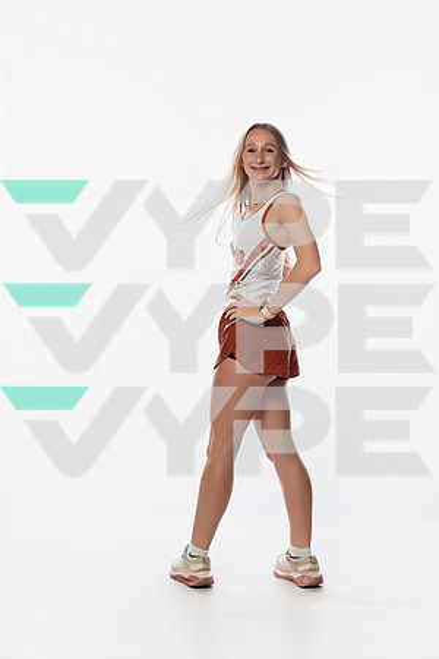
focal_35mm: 59
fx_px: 1079
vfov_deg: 33.9
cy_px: 330
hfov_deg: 23.0
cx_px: 220
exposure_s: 1/250
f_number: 5.6
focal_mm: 59
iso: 640
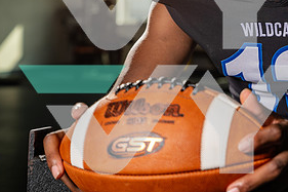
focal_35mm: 124
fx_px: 991
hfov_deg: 16.2
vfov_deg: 10.9
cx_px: 283
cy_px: -5
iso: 100
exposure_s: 1/250
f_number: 4.5
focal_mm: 60
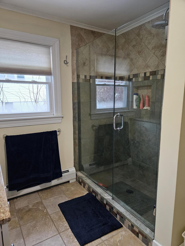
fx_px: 164
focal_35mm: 23
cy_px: 123
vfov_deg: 73.9
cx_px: 92
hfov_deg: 58.9
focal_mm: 5.4
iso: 640
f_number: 1.8
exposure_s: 1/30
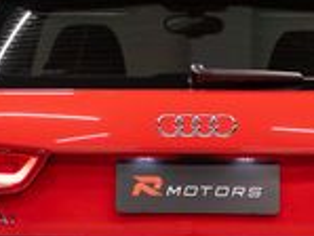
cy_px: 170
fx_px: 2270
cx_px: 206
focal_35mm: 250
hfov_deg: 7.9
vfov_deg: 6.0
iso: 3200
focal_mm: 70
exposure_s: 1/100
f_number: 3.2
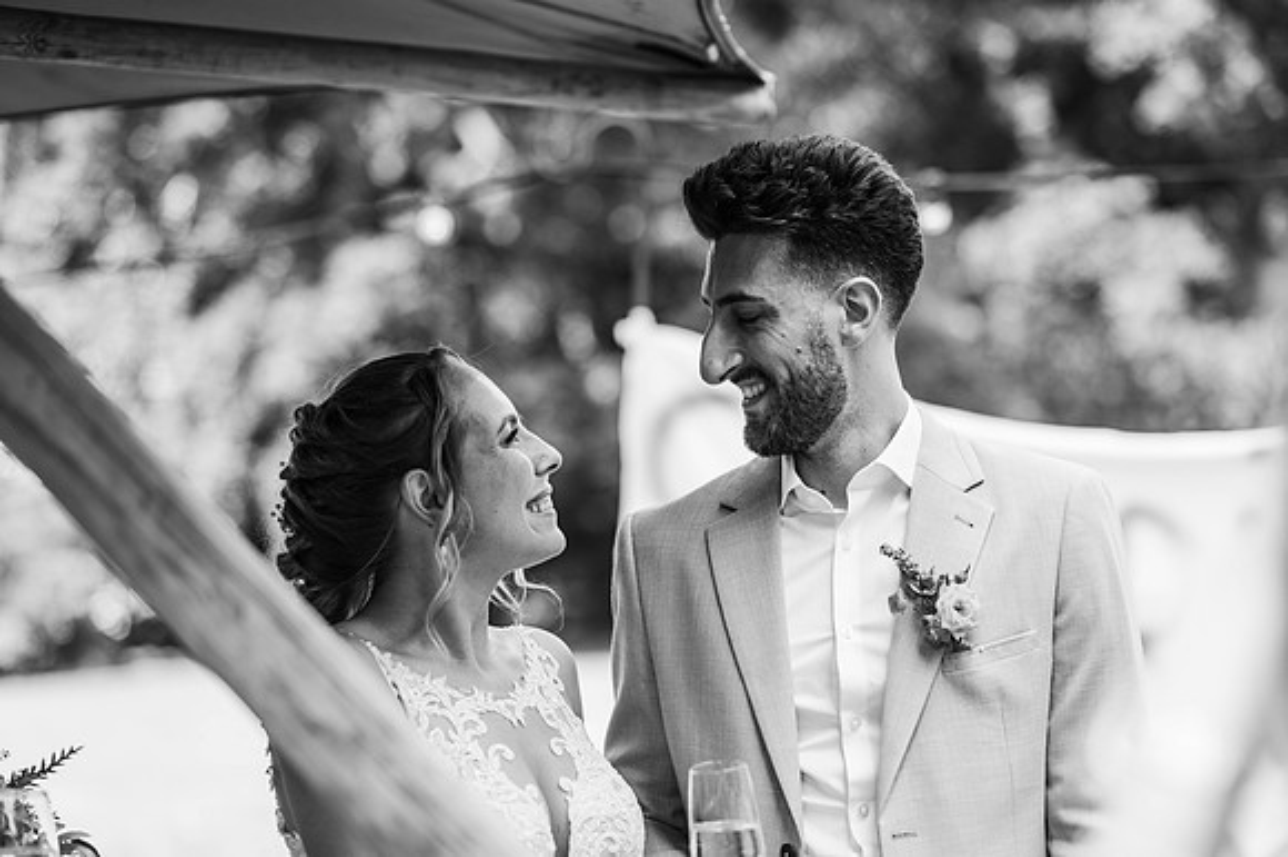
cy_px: 428
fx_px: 3039
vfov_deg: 16.1
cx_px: 644
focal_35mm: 85
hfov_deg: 23.9
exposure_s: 1/1250
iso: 100
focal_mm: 85
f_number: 2.2
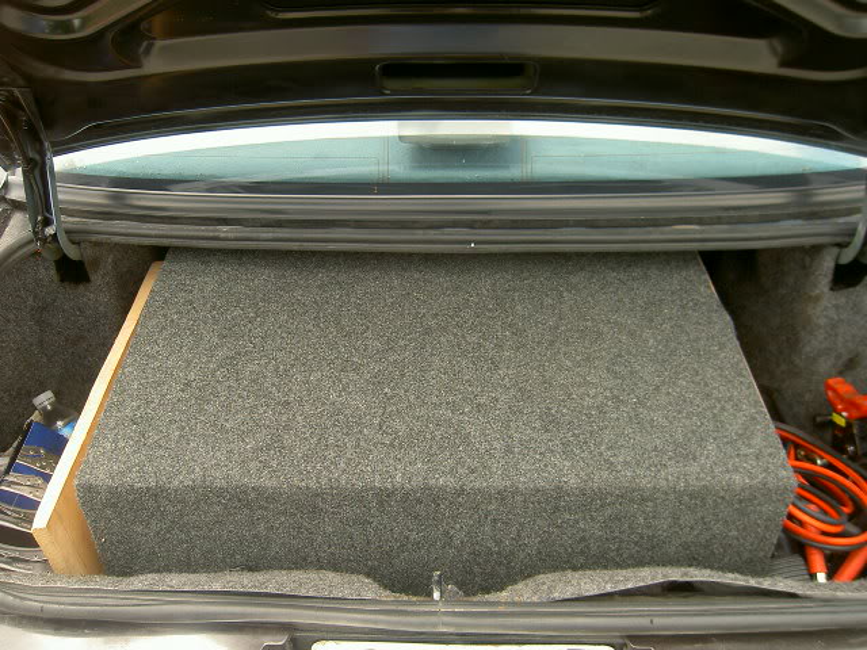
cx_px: 434
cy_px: 325
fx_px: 852
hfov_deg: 54.0
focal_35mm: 34
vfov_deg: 41.8
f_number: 2.8
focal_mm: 5.6
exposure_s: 1/125
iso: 50
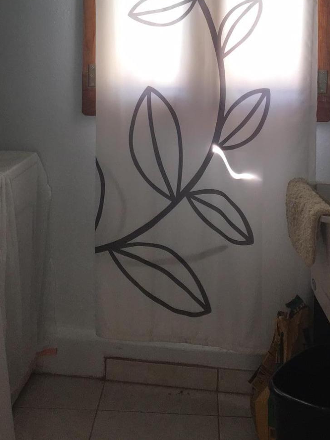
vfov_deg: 31.1
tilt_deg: -0.3
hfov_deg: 24.4
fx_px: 763
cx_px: 166
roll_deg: -2.0
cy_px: 70
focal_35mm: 60
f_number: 2.2
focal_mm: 4.15
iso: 40
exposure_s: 1/120
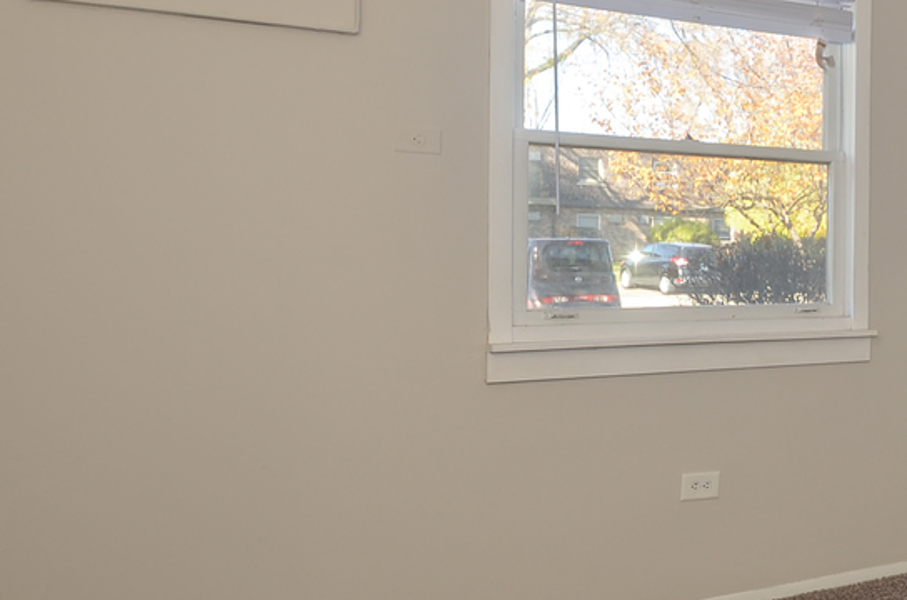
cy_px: 255
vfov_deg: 29.7
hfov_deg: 34.8
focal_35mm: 45
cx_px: 1086
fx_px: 1131
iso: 200
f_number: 8
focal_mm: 10
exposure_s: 1/60
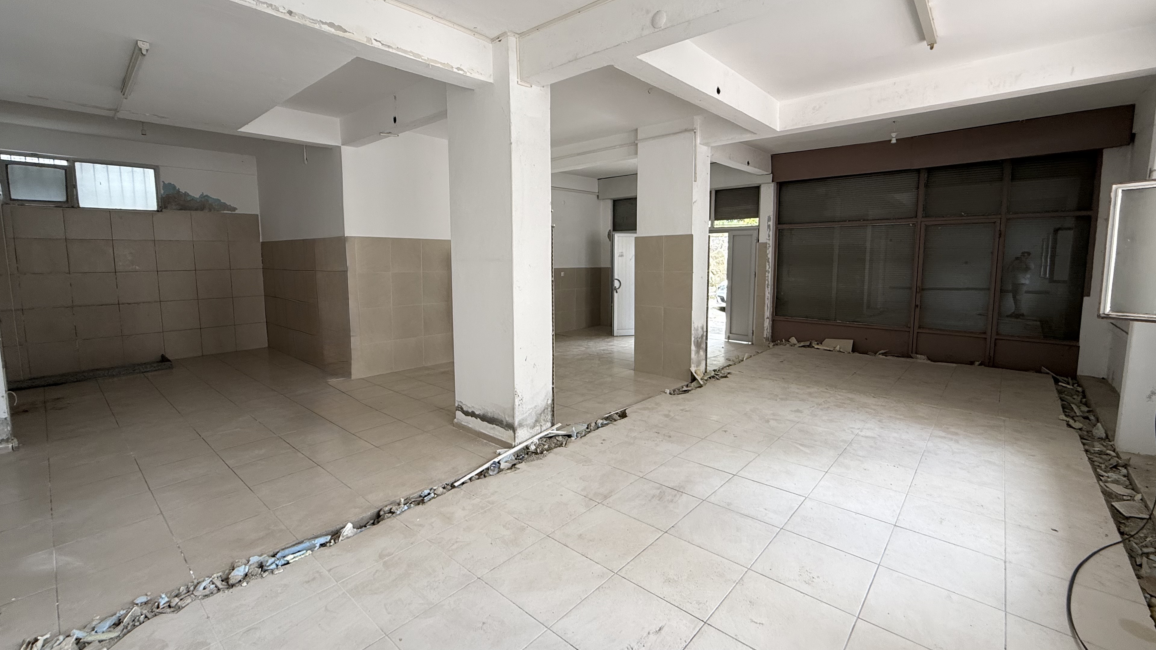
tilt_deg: -4.5
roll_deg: +0.0
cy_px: 305
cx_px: 568
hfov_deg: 99.4
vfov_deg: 67.0
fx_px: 490
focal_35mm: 16
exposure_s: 1/99
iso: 100
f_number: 2.2
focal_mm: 2.22
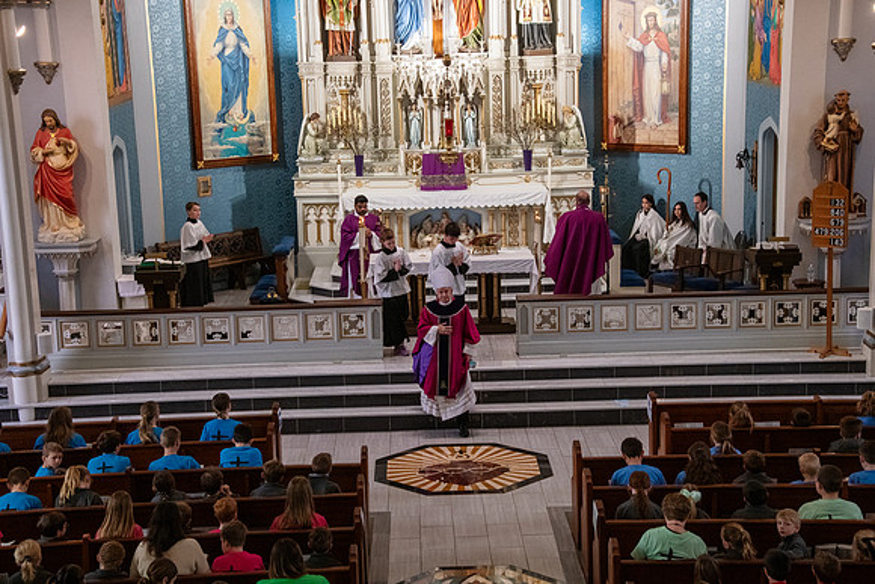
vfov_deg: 20.9
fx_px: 1580
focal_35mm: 65
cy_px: 292
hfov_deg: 31.0
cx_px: 438
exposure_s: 1/80
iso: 4000
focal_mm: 65
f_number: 9
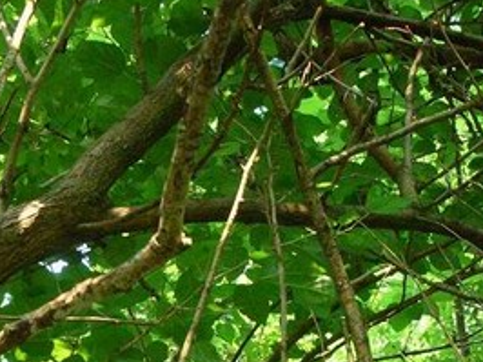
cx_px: -25
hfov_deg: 23.5
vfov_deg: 18.0
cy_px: 398
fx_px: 1101
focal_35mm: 79
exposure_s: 1/94.7
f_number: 3
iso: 400
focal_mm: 5.8
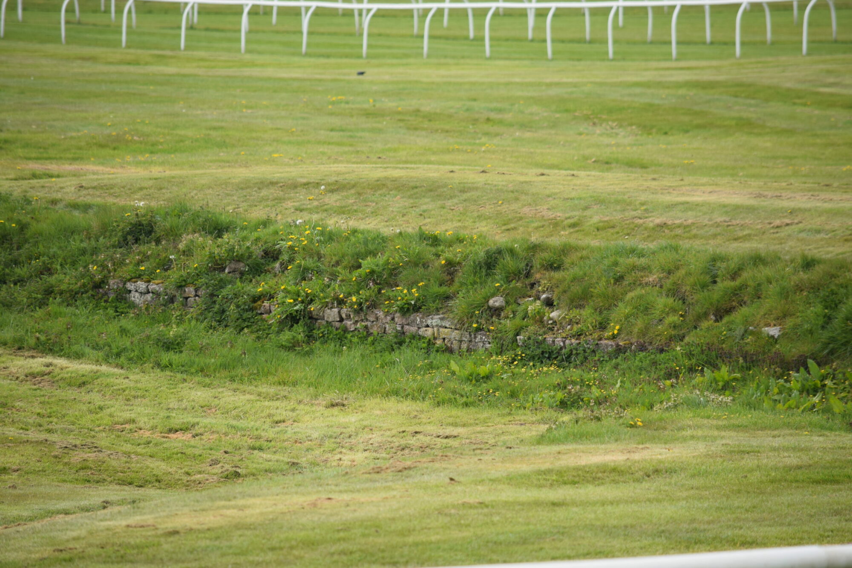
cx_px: 426
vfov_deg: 4.2
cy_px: 284
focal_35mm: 330
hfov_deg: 6.2
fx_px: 7811
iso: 220
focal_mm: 220
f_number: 5.6
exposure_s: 1/500
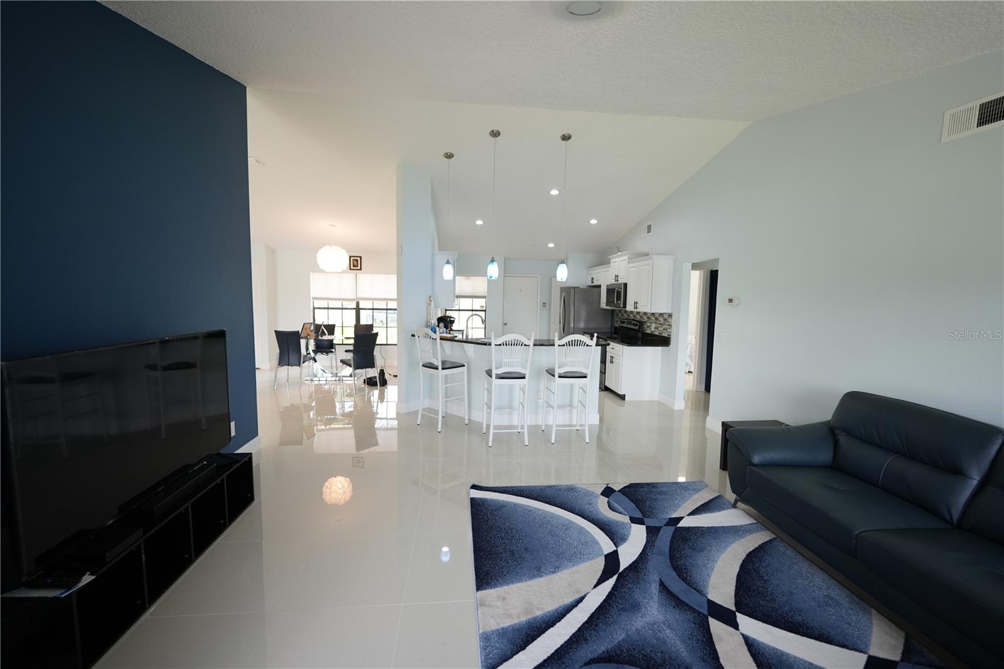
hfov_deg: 104.3
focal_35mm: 14
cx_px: 502
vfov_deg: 81.2
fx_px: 390
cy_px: 334
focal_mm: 14
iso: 800
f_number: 2
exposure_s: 1/500
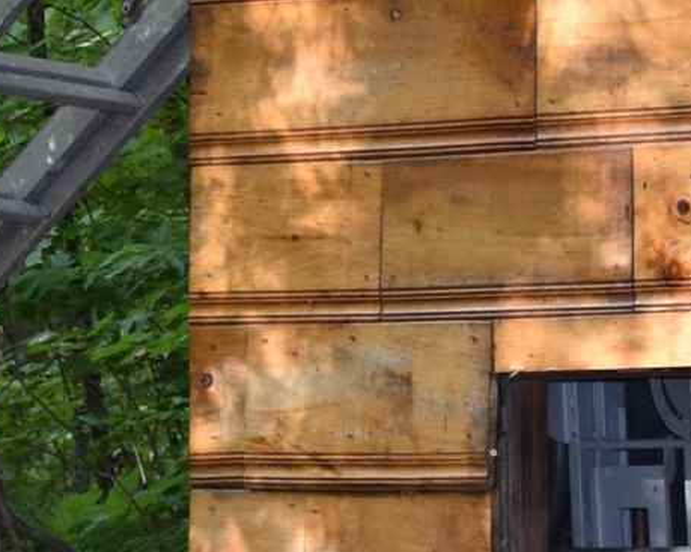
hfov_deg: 5.4
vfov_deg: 4.3
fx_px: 7320
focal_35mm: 358
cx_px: 388
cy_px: 480
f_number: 4.2
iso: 360
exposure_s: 1/60
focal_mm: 38
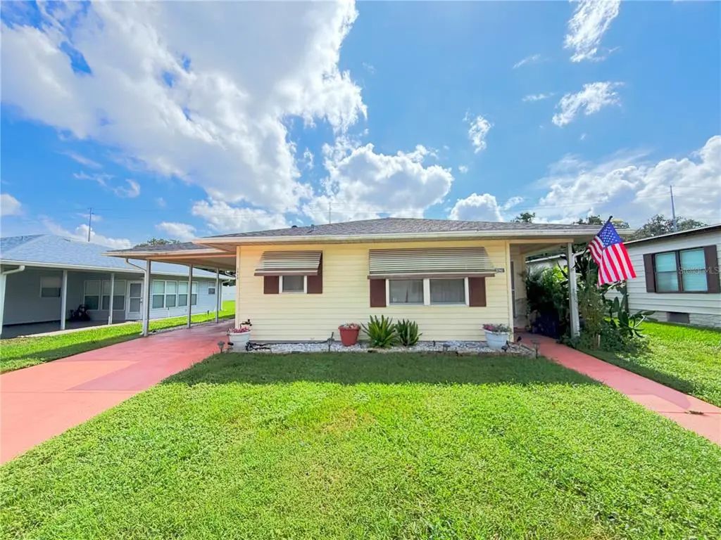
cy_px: 270
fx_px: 292
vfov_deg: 85.7
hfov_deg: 102.1
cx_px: 360
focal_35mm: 14
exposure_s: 1/2841
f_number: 2.2
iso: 20
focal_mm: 2.22
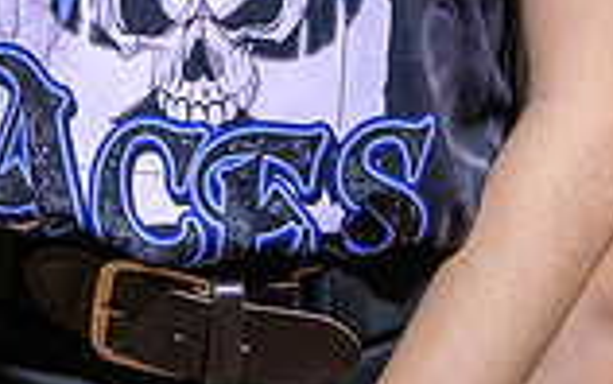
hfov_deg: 5.9
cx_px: 229
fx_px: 5935
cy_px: -380
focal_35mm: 355
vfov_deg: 3.7
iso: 4000
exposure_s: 1/250
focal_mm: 122
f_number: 5
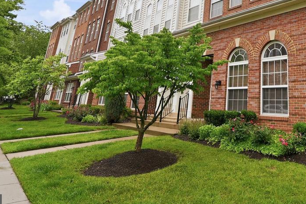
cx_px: 249
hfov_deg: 51.9
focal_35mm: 34
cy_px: 6
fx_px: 289
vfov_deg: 35.6
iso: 80
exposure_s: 1/125
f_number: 5
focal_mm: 16.5
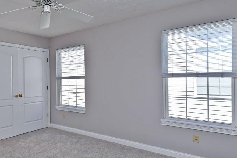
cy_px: 80
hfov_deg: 64.4
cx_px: 67
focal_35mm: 27
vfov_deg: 47.9
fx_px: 178
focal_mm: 14
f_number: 5.6
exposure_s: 1/125
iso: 110
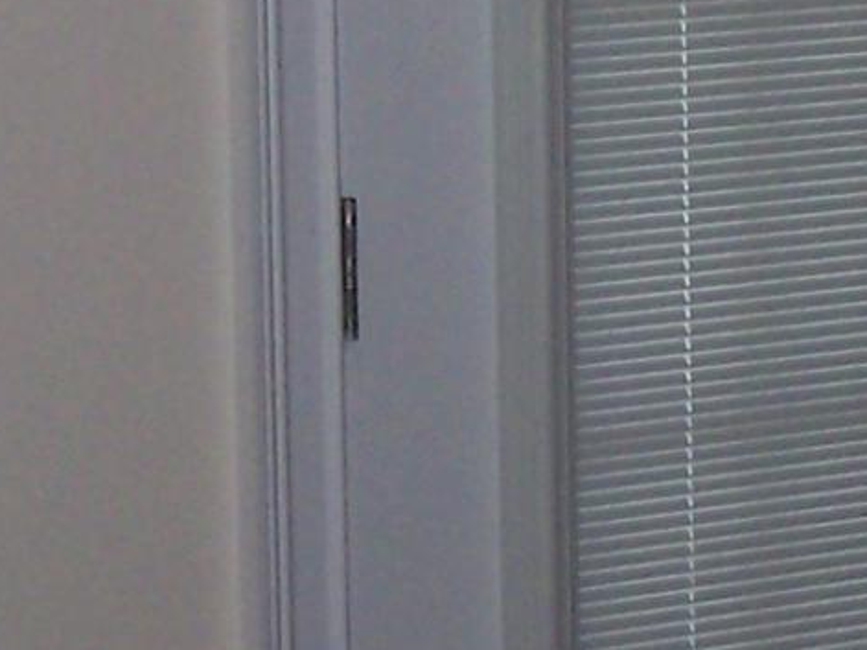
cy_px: 55
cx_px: 690
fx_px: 6060
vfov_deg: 6.1
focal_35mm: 242
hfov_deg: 8.2
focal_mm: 6.3
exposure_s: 1/60
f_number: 2.8
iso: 80
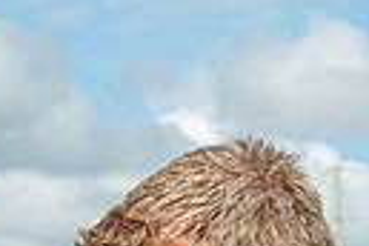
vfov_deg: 4.3
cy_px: 521
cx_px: 240
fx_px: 3228
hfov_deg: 6.5
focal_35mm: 315
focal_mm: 70
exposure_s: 1/250
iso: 100
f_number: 6.3
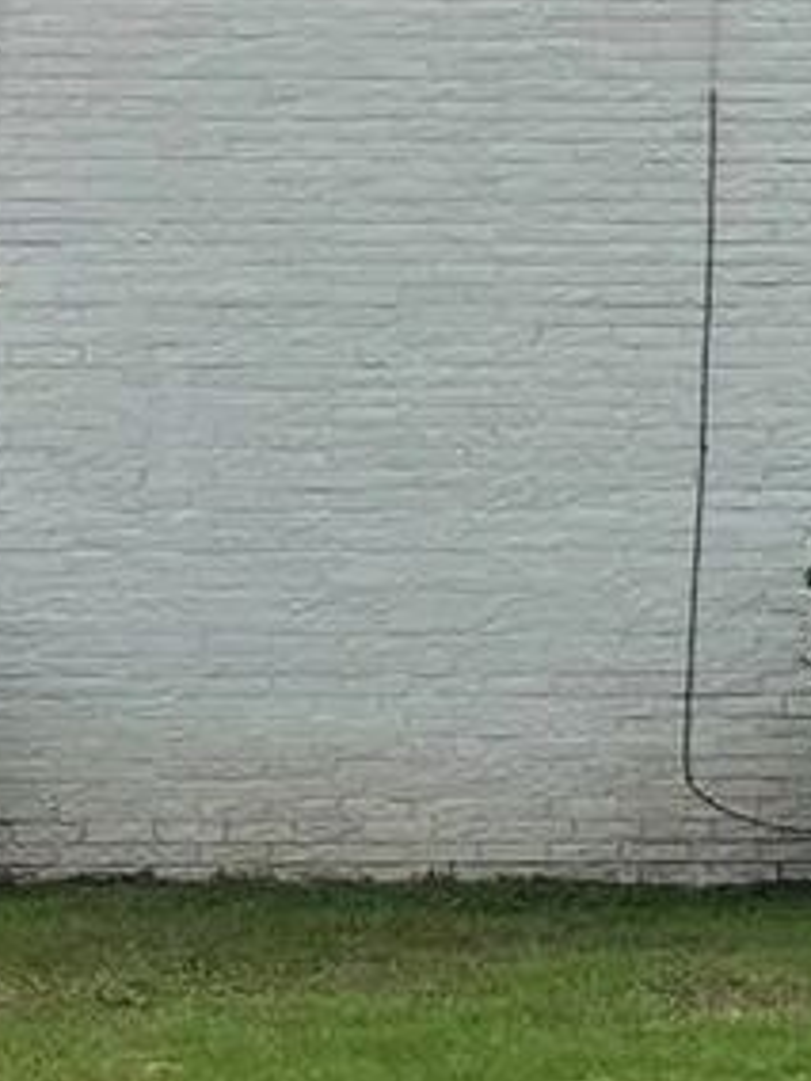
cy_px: 59
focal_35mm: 125
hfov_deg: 10.5
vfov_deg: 15.5
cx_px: 1828
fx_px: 3905
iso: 50
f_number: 1.5
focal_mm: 5.7
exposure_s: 1/11364
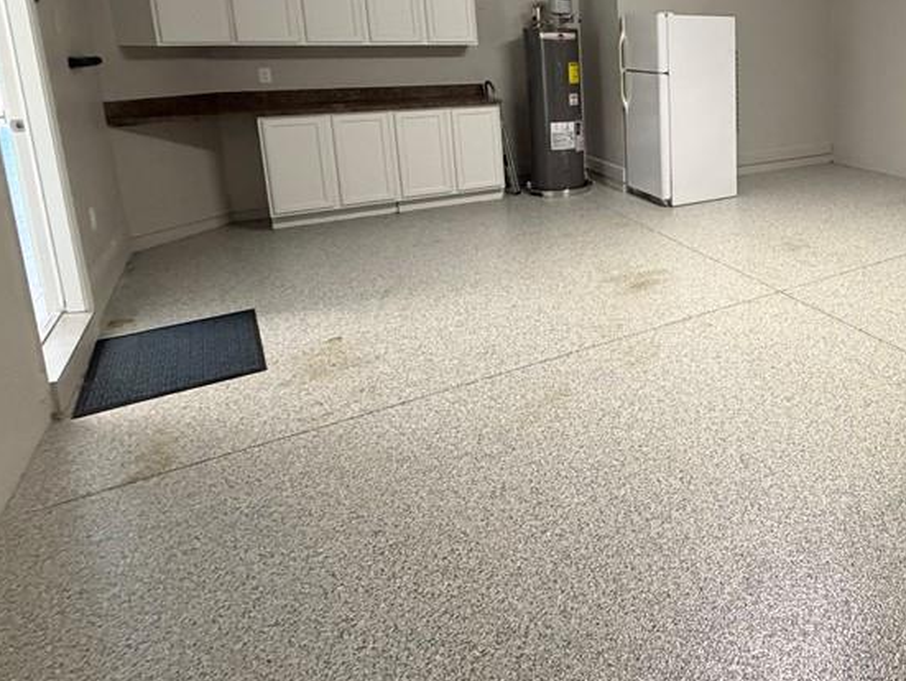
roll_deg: -0.1
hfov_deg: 58.1
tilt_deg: -10.4
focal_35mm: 26
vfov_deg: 50.5
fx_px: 681
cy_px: 155
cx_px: 807
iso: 640
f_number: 2.2
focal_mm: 2.22
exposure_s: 1/60
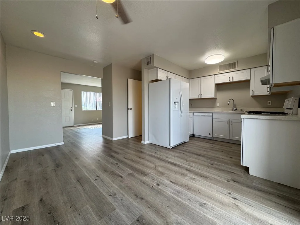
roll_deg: +0.1
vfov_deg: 85.7
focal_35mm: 14
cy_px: 112
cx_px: 150
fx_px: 121
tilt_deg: -2.8
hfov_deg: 102.1
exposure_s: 1/120
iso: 80
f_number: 2.2
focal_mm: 2.22
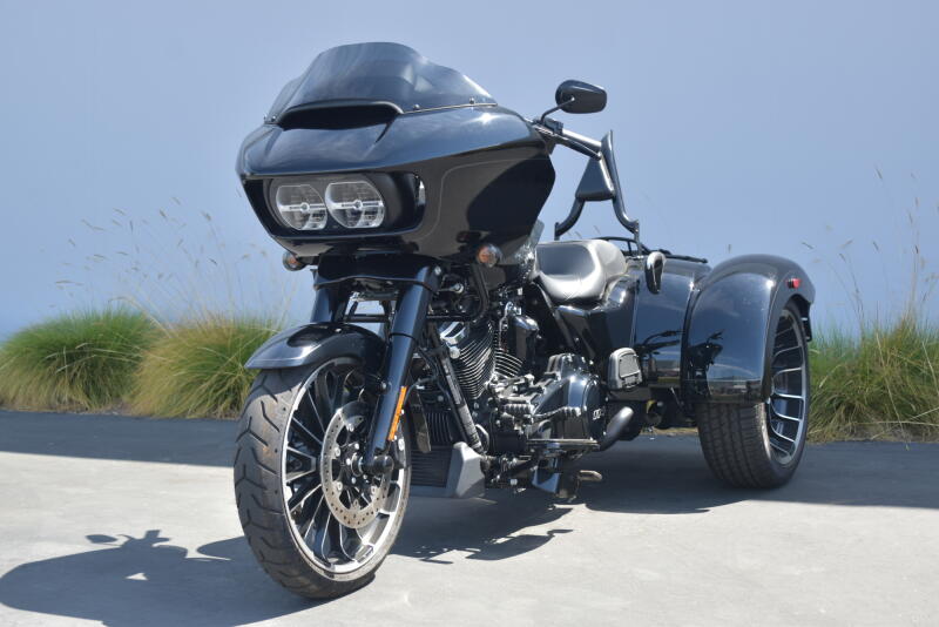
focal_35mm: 54
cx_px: 470
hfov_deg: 36.9
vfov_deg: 25.1
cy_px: 314
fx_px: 1409
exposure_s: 1/200
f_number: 5
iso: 200
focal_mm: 36
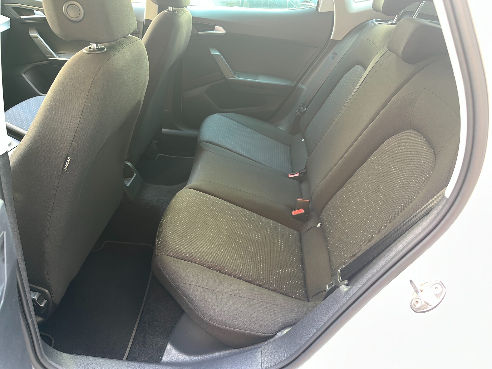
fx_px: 341
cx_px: 246
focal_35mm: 24
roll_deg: -5.4
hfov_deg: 71.6
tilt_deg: -32.2
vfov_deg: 56.8
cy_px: 184
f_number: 1.78
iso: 107
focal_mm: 6.86
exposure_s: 1/38.9
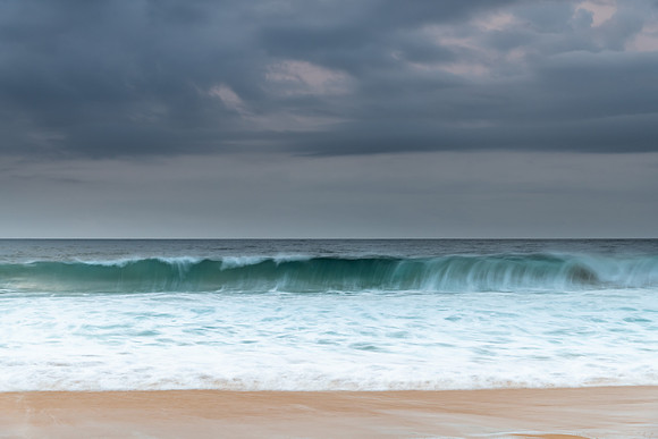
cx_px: 329
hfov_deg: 33.4
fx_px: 1096
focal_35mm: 60
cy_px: 220
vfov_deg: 22.7
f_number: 5.6
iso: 200
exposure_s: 1/1.25
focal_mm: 58
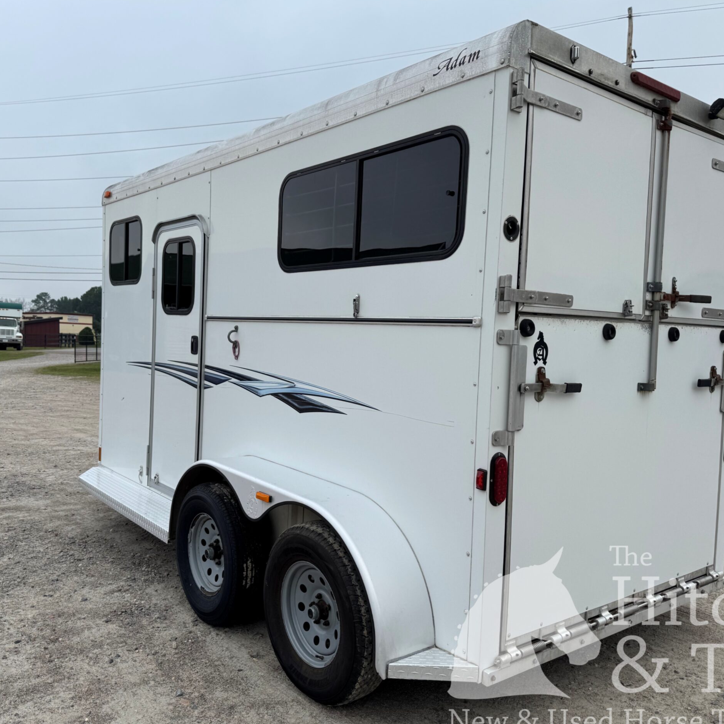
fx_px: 686
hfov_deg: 55.5
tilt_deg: -2.3
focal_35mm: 29
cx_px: 321
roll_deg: -0.2
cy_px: 360
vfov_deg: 55.6
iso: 80
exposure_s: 1/2833
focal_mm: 6.76
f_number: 1.78
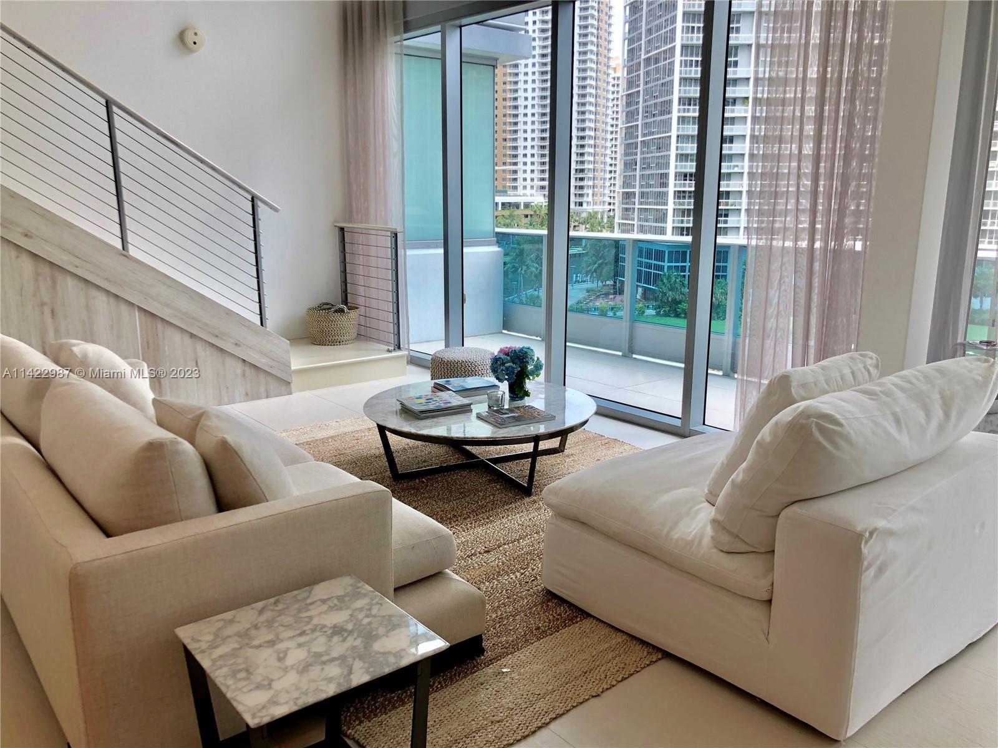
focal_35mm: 28
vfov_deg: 49.7
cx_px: 499
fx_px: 807
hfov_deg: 63.4
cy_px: 374
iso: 25
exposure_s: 1/120
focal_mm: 4
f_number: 1.8
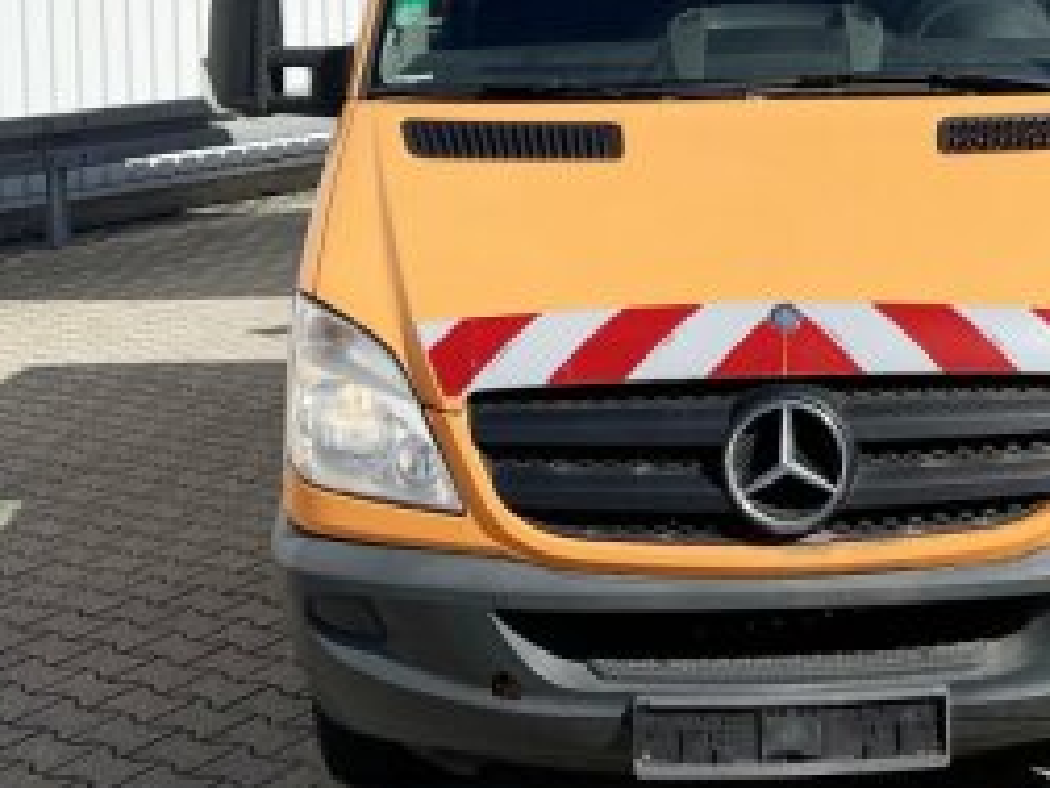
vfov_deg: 21.4
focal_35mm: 66
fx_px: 2002
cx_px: 854
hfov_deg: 28.7
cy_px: -17
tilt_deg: -0.6
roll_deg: +1.6
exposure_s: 1/8000
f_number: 1.5
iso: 50
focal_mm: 5.7
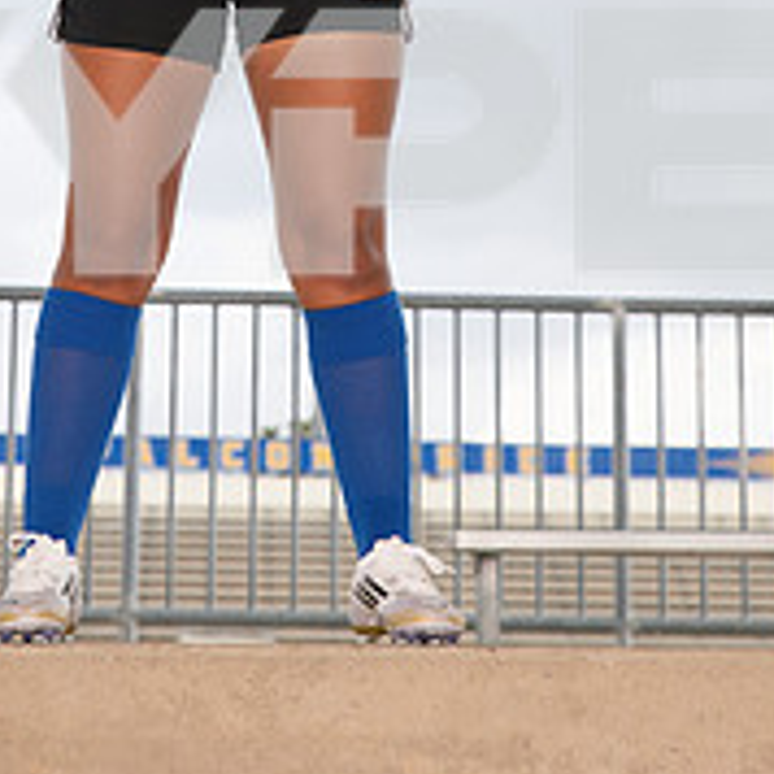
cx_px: 230
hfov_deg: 11.6
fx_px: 3795
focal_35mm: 150
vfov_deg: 11.4
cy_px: -161
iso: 250
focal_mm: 70
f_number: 7.1
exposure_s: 1/320
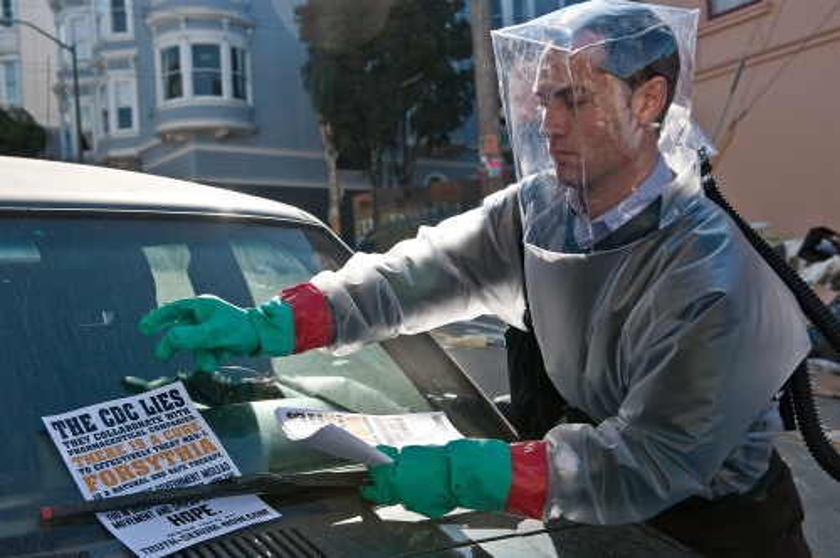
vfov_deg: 28.0
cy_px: 279
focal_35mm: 48
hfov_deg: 41.2
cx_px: 420
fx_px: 1119
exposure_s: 1/640
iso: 200
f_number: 7.1
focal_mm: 48
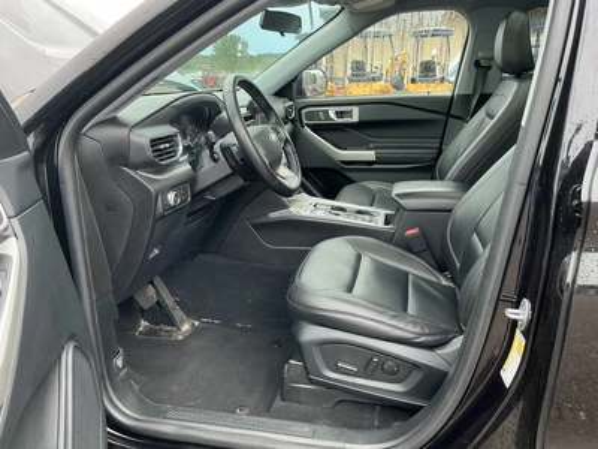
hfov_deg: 63.4
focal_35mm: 28
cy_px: 224
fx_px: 484
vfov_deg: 49.7
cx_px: 299
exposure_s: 1/122
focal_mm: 3
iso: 32
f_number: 1.8
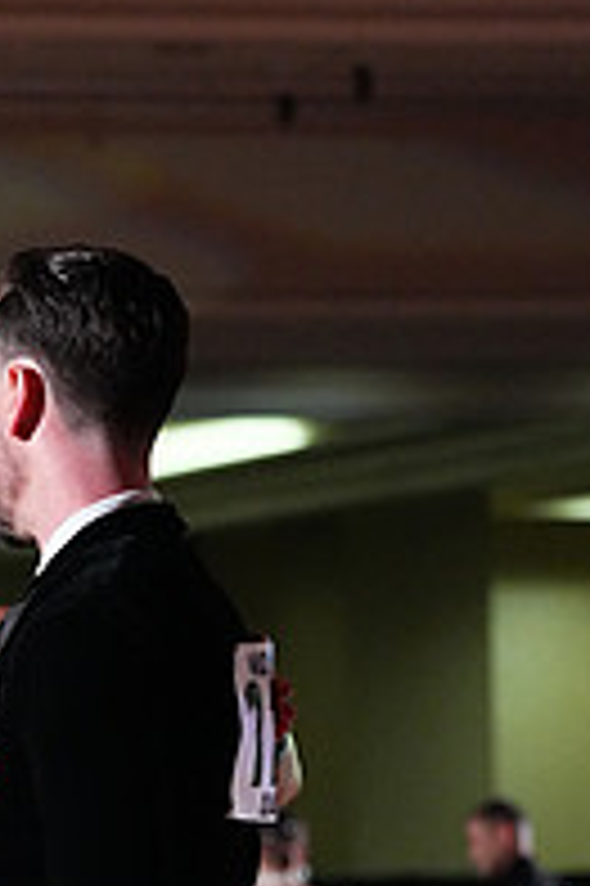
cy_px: 1102
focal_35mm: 386
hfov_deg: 3.5
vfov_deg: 5.3
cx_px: -164
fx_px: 9505
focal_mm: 131
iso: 8000
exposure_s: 1/400
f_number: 5
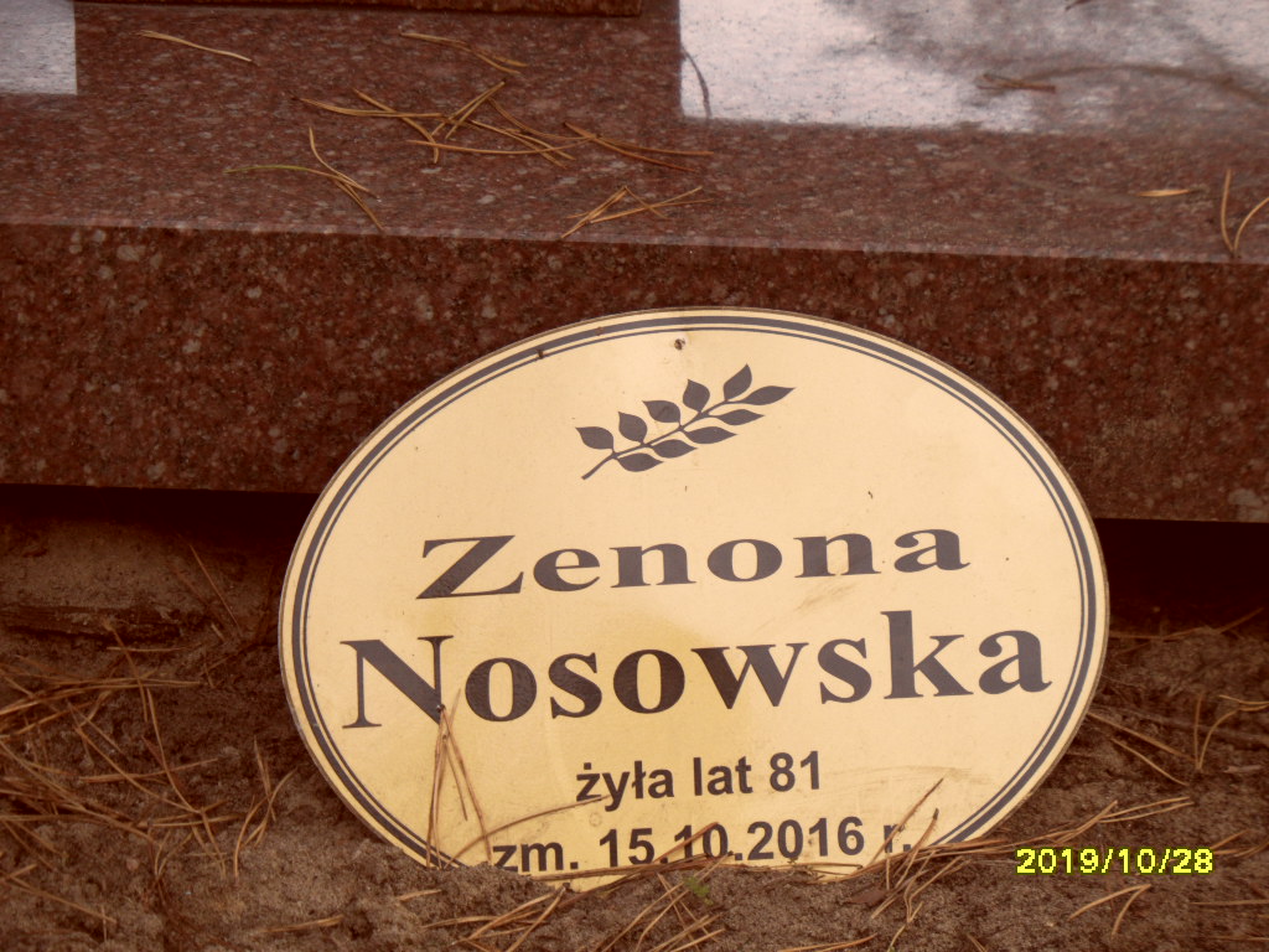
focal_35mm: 180
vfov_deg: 8.2
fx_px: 6599
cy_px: 476
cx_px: 634
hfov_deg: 11.0
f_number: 4.4
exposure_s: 1/180
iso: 100
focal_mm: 29.7
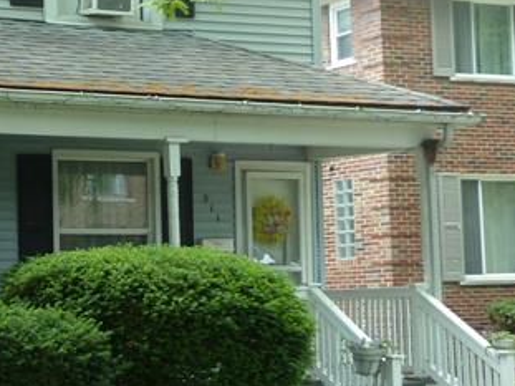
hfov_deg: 19.5
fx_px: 1324
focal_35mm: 89
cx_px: -229
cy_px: 260
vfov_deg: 16.5
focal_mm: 4.4
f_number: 3.3
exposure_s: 1/60
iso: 80
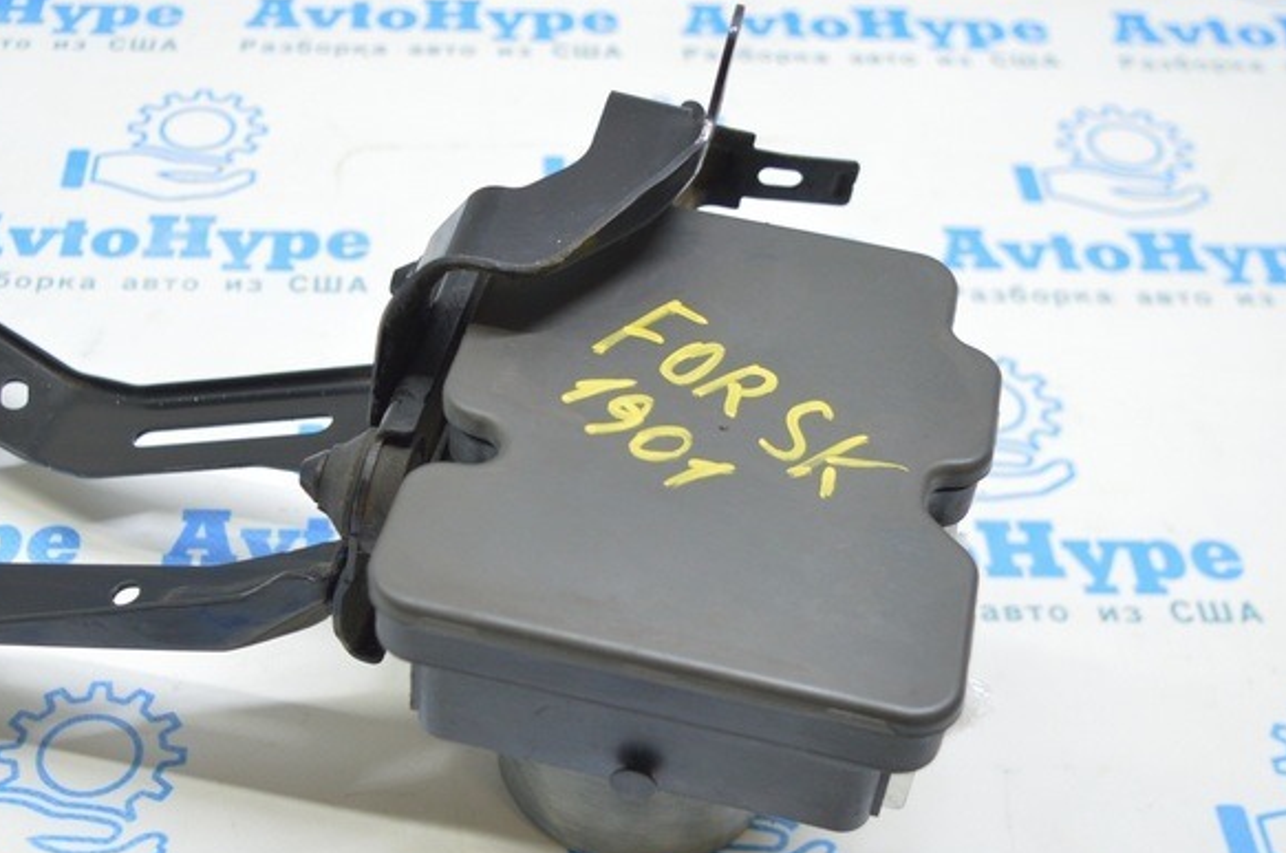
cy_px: 468
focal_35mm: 58
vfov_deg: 23.3
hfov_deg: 34.3
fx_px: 2069
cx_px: 461
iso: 400
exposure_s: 1/40
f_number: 3.8
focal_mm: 22
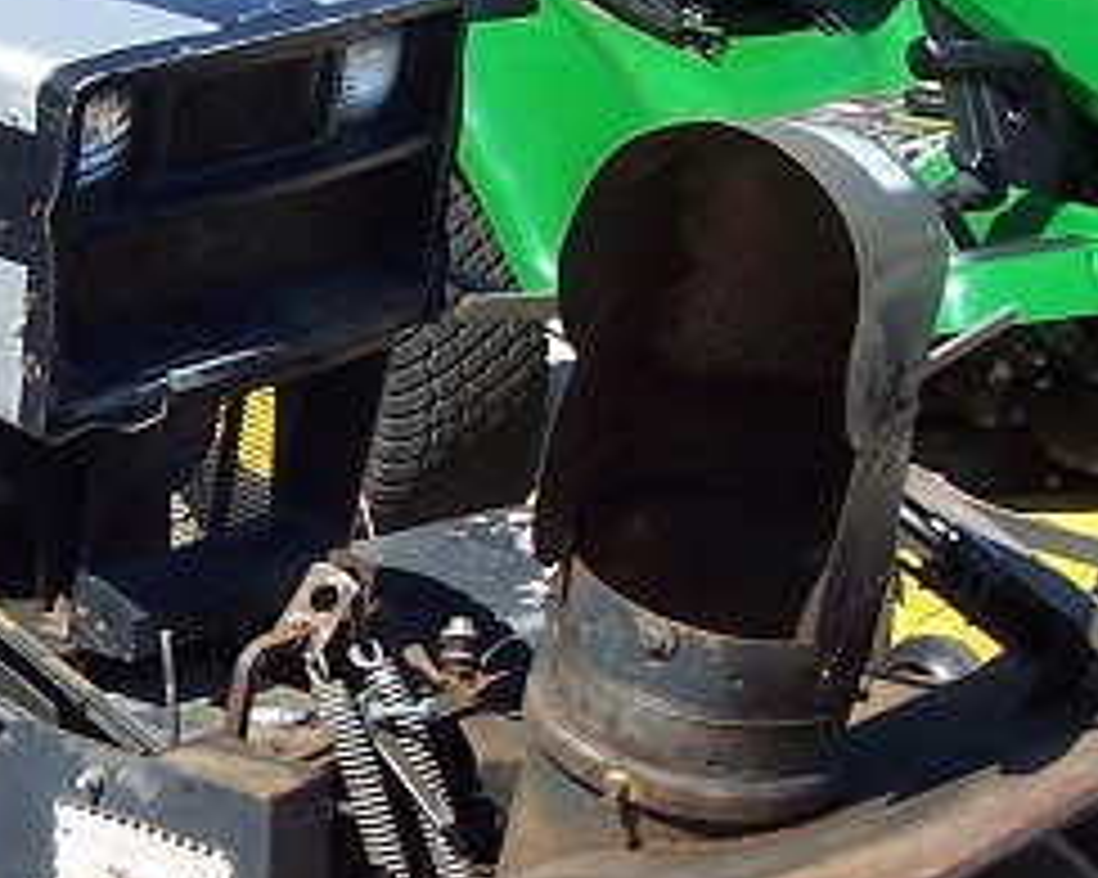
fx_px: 4255
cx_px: -32
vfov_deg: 11.8
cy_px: 482
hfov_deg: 14.4
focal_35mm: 131
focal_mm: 7
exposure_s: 1/350
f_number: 5.6
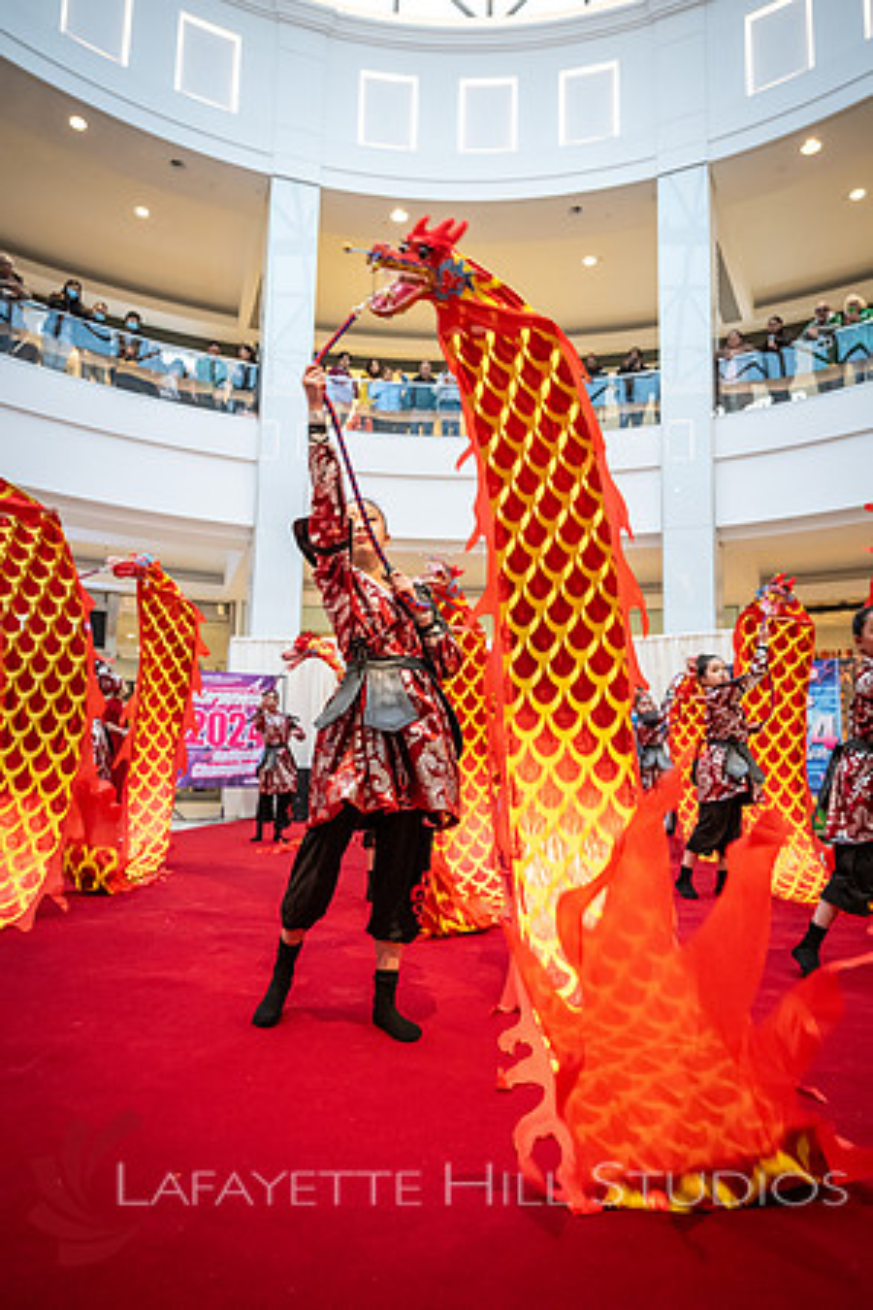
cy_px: 655
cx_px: 436
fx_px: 873
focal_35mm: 24
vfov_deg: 73.7
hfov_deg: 53.1
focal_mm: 24
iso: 4000
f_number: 4
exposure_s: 1/320
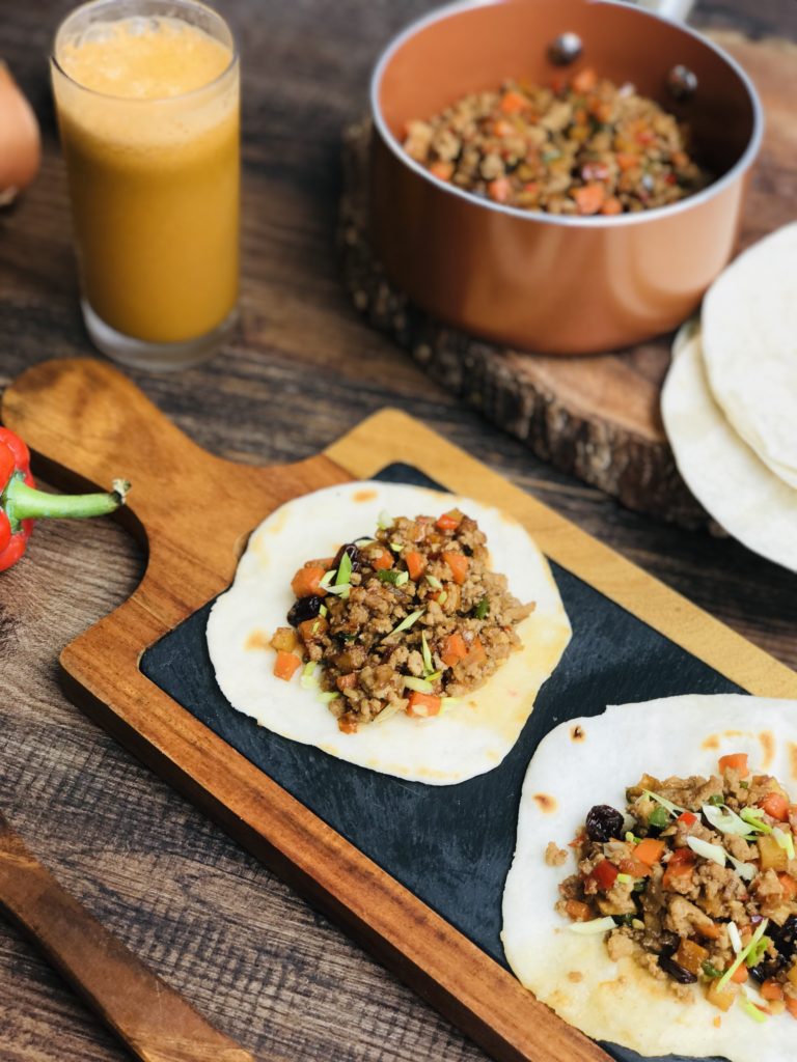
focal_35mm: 57
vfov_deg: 33.8
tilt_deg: -48.1
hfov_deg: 25.7
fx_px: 1750
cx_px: 398
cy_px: 531
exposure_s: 1/148
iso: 20
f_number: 2.8
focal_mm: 6.6
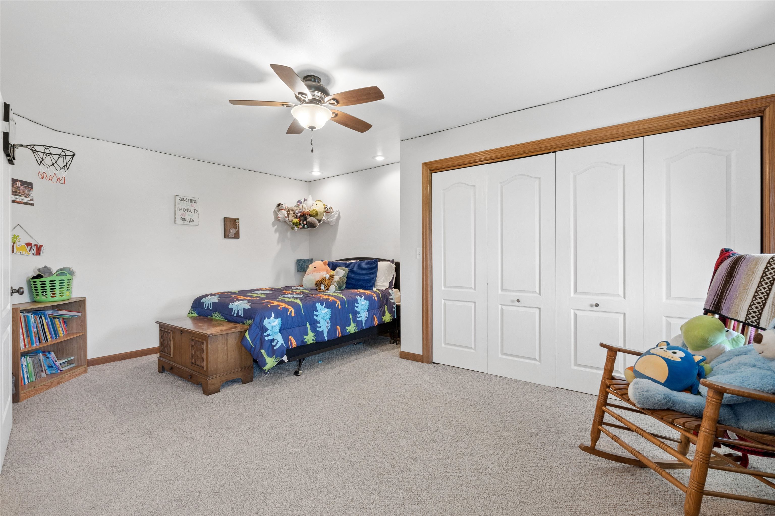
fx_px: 344
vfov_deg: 73.7
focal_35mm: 16
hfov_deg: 96.7
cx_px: 388
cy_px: 258
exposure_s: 1/13
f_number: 10
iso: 800
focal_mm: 16
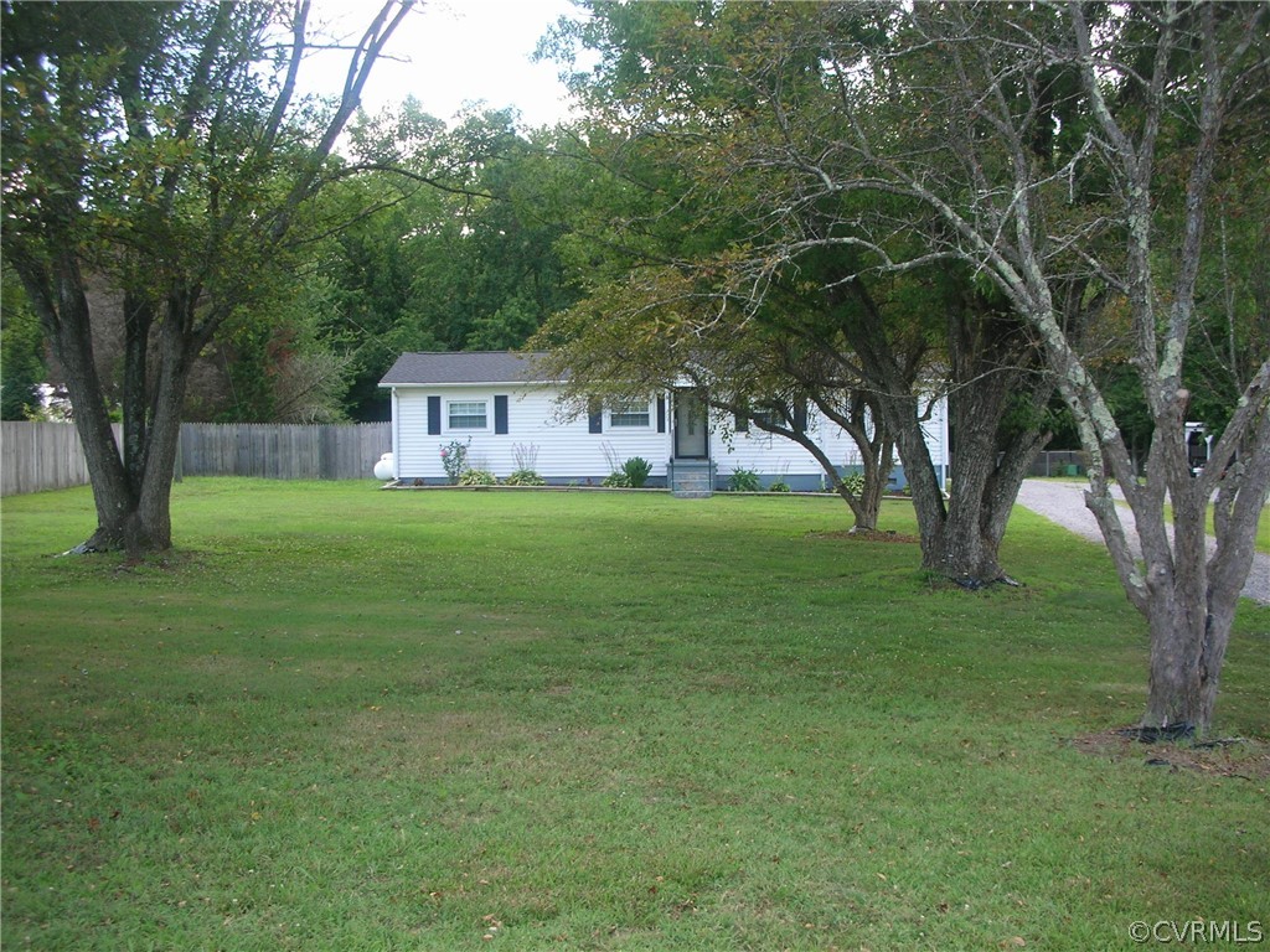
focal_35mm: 35
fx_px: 1284
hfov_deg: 52.6
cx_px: 635
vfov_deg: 40.7
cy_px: 476
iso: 50
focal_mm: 5.8
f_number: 3
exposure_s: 1/110
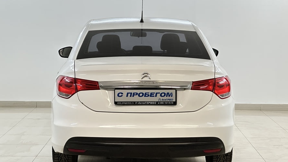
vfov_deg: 14.2
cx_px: 143
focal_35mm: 85
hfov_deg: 25.0
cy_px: 90
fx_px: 649
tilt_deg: -5.6
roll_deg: -1.2
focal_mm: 9
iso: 250
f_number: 2.8
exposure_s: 1/100
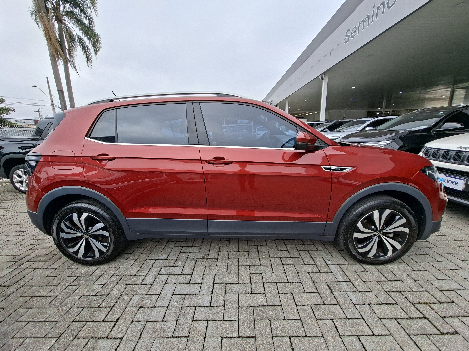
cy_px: 176
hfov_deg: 106.2
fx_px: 176
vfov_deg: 89.9
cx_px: 234
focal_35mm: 13
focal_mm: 1.74
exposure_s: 1/366
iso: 40
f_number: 2.2
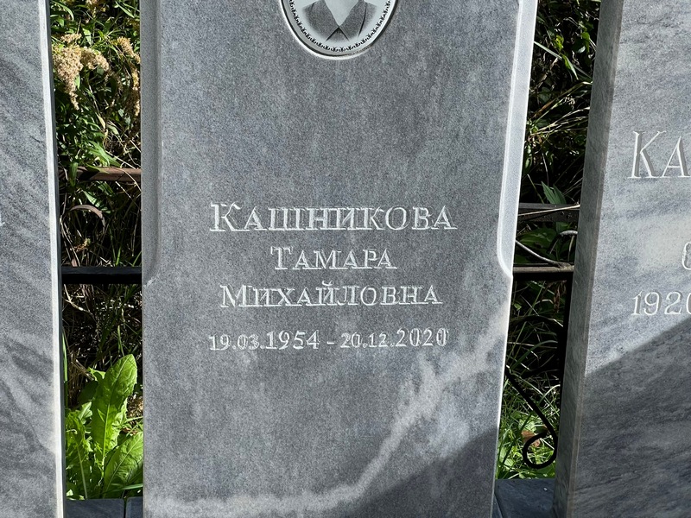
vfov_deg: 19.1
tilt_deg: -21.0
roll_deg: -1.1
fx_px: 1537
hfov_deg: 25.3
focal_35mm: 77
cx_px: 346
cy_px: 259
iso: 32
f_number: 2.8
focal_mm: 9
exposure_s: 1/361
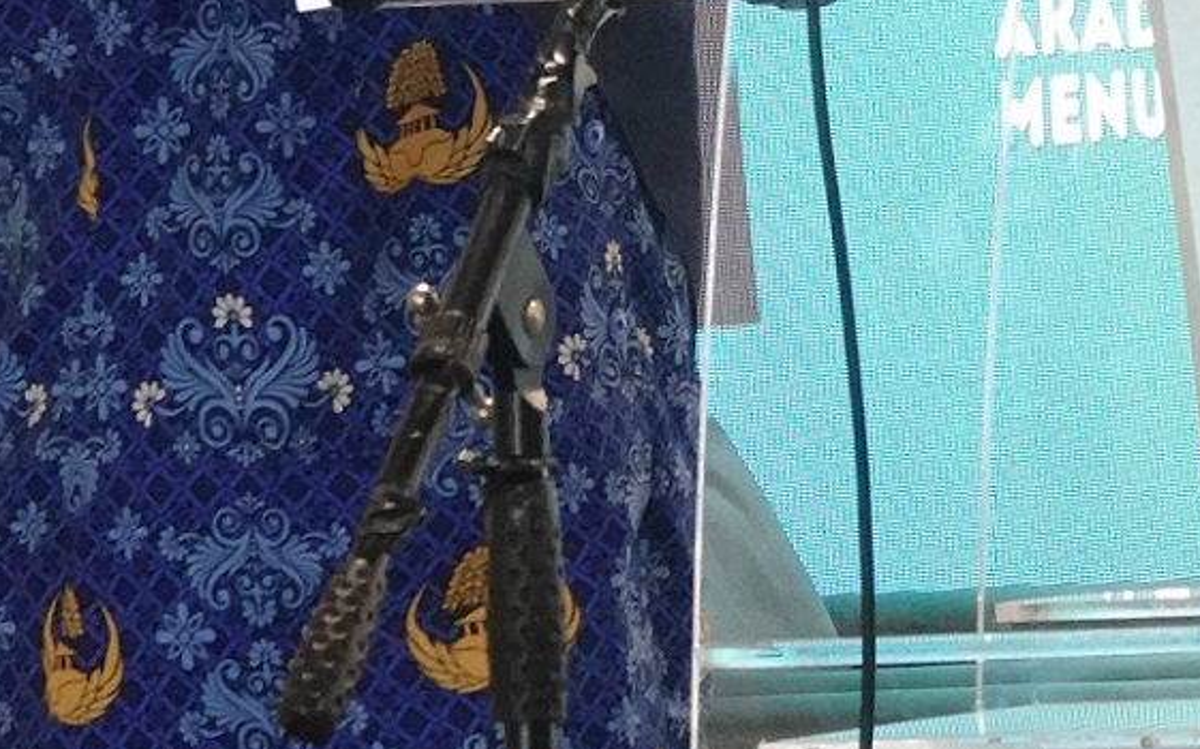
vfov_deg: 3.2
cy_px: -295
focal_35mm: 411
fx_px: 13435
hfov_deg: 5.1
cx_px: 995
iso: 2000
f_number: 5.6
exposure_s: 1/100
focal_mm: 43.48
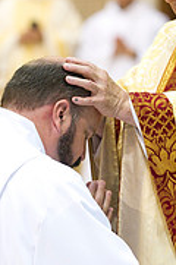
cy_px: 116
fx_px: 2473
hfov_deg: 4.1
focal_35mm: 336
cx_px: 114
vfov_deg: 6.1
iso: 2000
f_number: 2.8
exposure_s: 1/125
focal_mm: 135
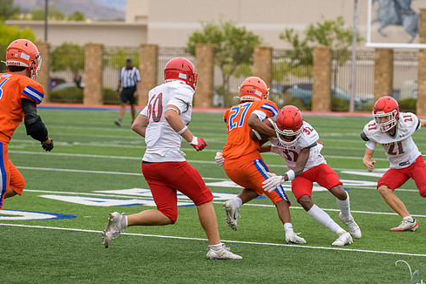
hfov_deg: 12.4
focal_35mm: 166
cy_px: 156
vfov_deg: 8.3
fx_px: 1964
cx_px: 236
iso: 500
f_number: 3.5
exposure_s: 1/1000
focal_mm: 140
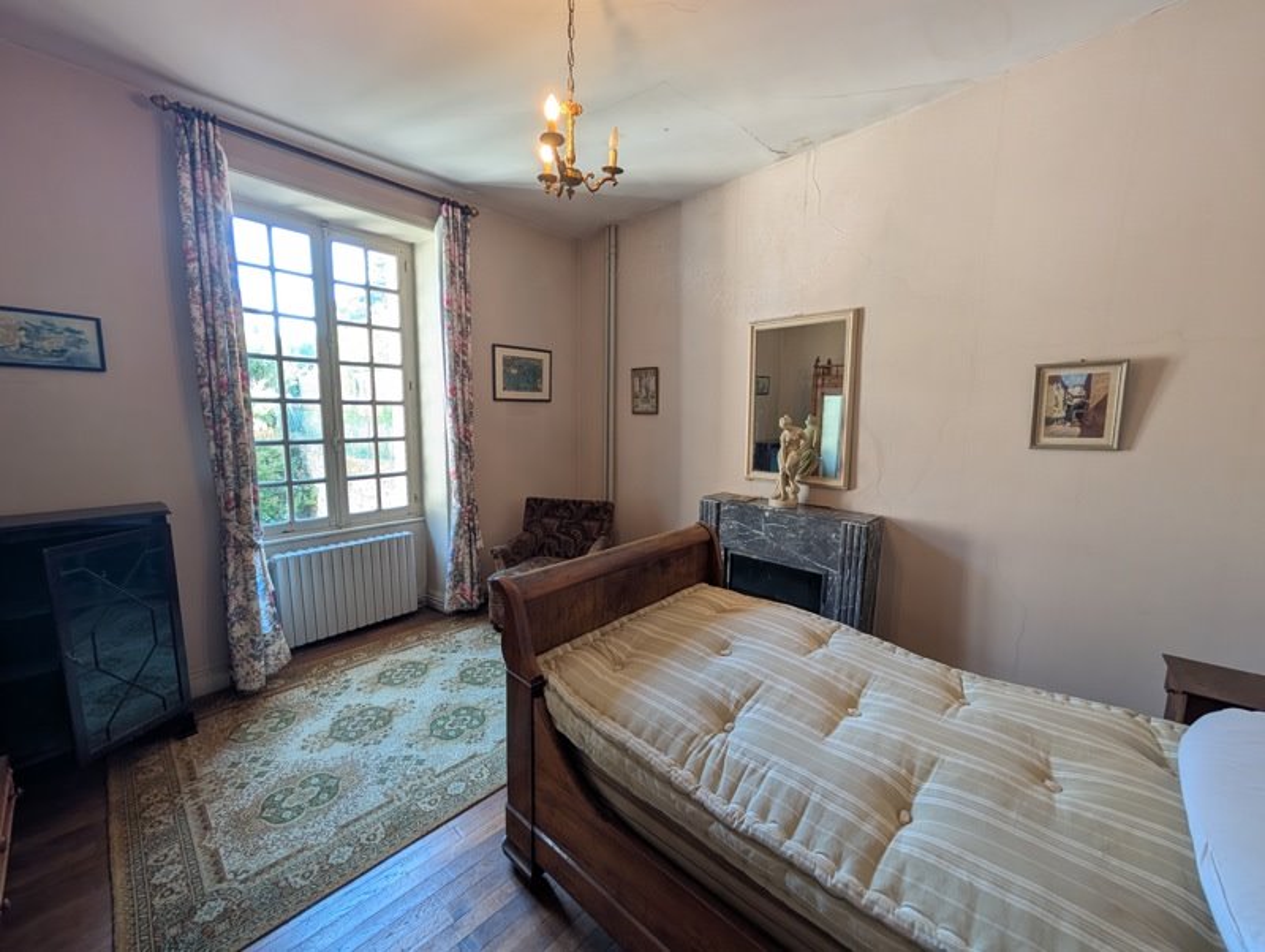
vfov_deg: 94.6
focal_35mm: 12
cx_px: 632
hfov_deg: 110.5
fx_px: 439
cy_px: 476
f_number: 1.7
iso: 51
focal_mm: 2.02
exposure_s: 1/33.3
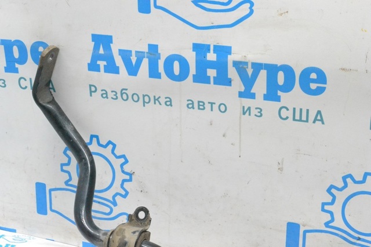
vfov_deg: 19.7
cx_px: 186
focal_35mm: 69
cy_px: 124
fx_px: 711
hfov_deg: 29.3
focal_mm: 46
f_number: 9
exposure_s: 1/160
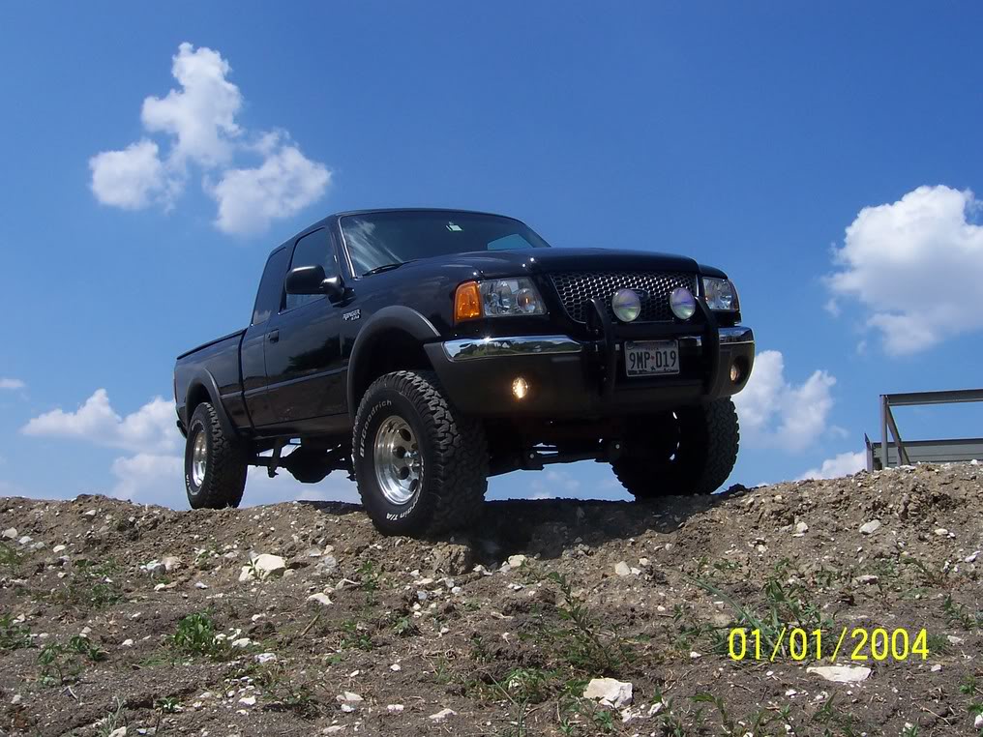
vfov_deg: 38.7
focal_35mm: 37
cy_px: 368
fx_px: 1051
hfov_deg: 50.1
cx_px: 492
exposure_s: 1/750
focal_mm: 5.6
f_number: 5.6
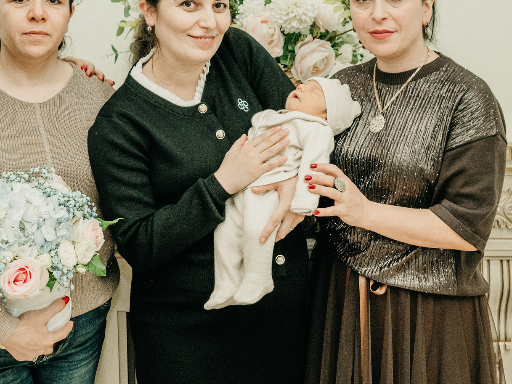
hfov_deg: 25.0
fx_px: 1154
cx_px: 201
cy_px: 40
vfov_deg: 18.6
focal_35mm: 78
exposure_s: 1/160
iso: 320
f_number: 4
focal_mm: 28
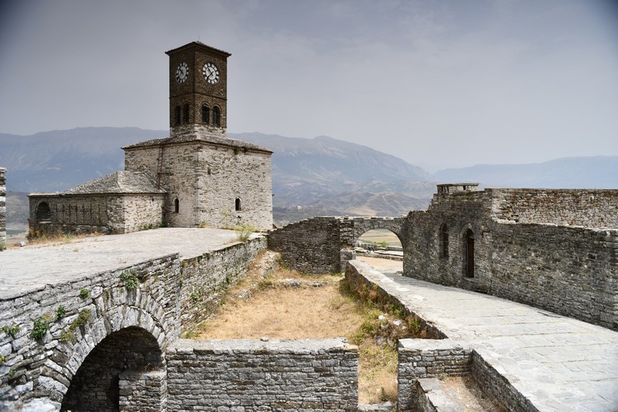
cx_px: 309
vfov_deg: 53.1
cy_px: 206
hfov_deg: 73.8
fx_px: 412
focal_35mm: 24
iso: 200
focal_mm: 24
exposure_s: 1/4000
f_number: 3.5
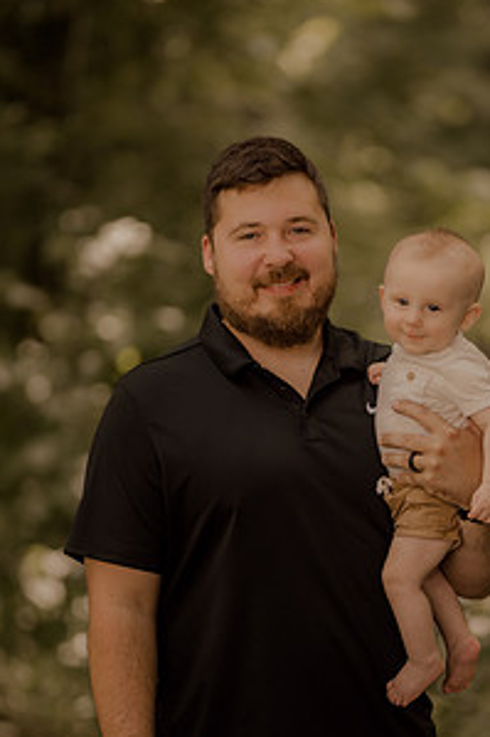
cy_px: 458
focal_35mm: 128
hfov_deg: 10.7
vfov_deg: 16.0
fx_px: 2616
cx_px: 320
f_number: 1.4
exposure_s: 1/1250
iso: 160
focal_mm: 85
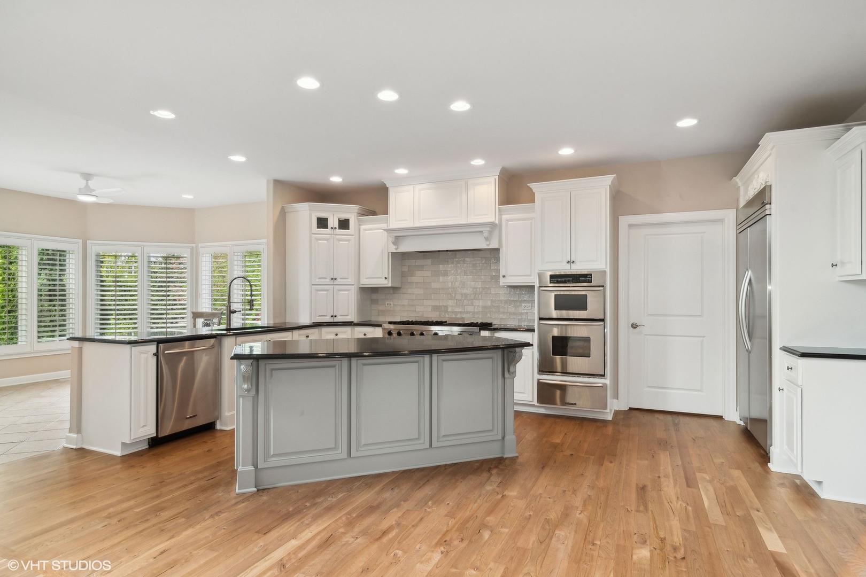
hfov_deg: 90.0
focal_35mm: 18
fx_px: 433
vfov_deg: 67.4
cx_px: 433
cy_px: 288
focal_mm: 12
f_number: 9
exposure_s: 1/8
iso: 100
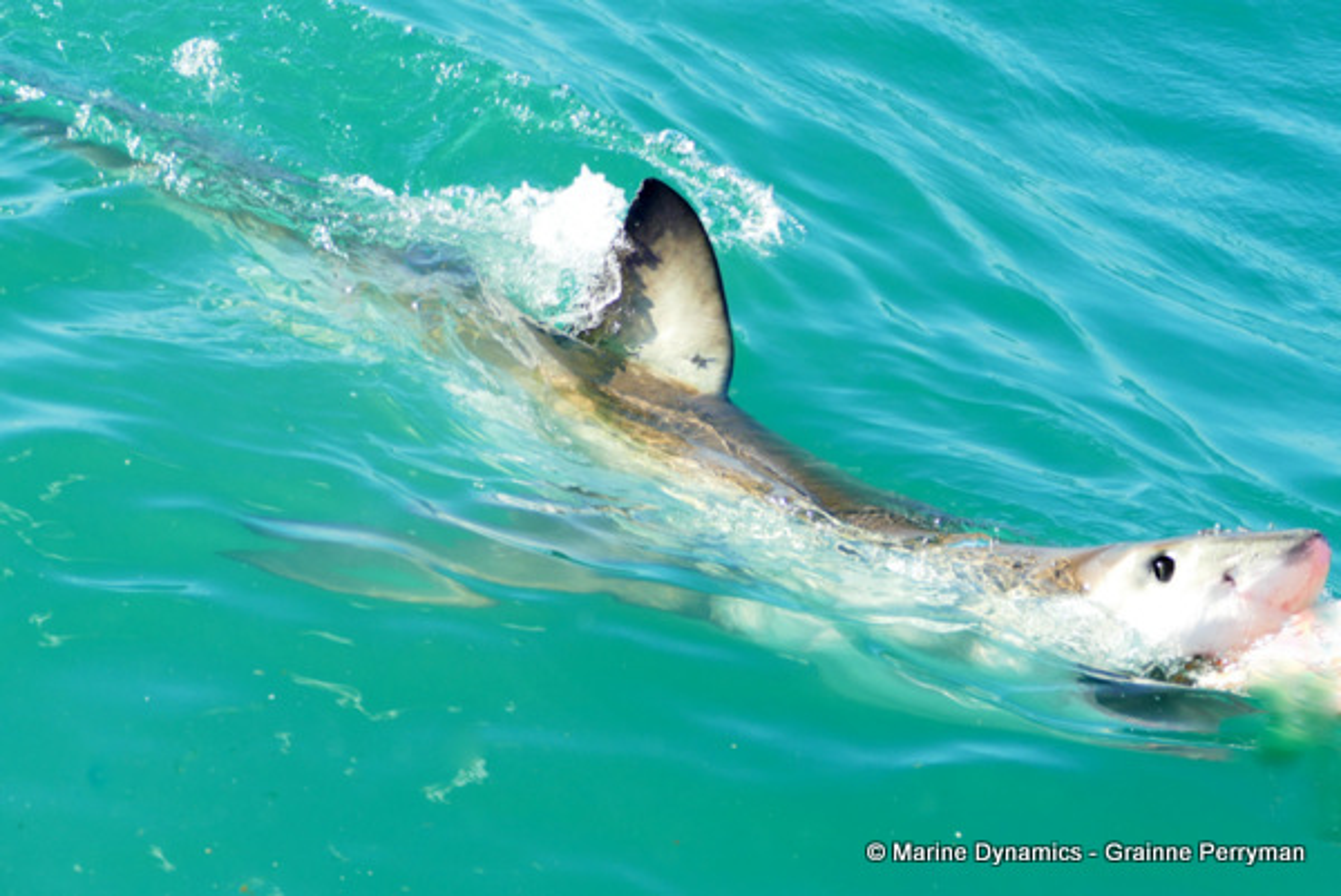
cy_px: 448
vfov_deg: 10.9
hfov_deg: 16.2
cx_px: 670
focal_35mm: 126
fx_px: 4697
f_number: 3.9
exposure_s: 1/400
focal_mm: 45.89
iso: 125
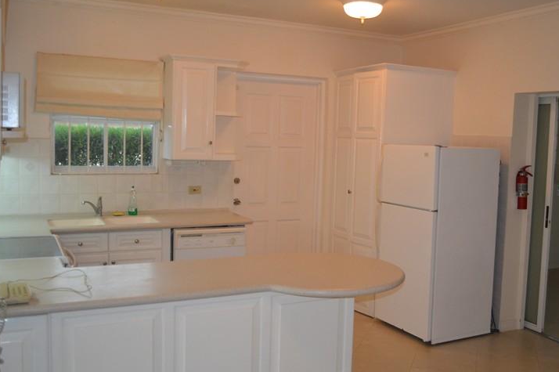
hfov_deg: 51.8
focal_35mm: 37
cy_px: 180
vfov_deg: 35.9
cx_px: 306
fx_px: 574
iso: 900
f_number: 3.8
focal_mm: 22
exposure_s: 1/60
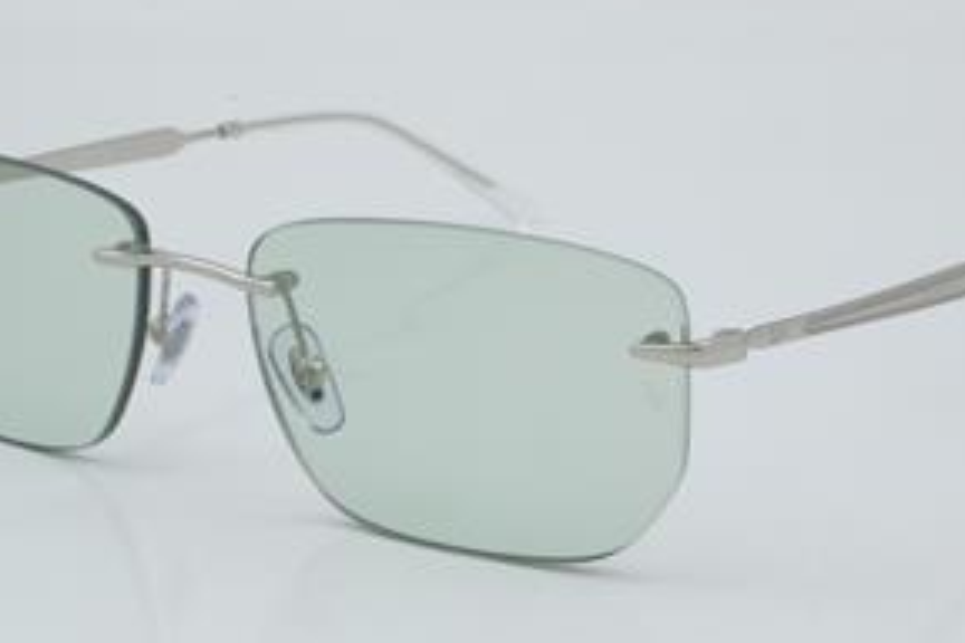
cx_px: 479
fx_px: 2788
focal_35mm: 104
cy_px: 348
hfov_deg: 19.6
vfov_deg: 13.2
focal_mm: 50
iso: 100
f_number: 29
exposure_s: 1/4
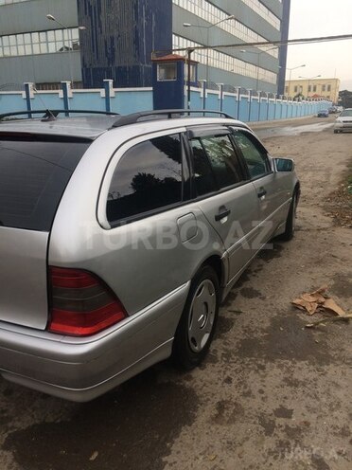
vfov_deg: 61.7
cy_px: 235
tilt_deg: -16.4
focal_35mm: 29
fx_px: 393
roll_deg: +1.0
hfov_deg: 48.2
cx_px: 176
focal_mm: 4.15
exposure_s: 1/441
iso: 32
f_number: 2.2
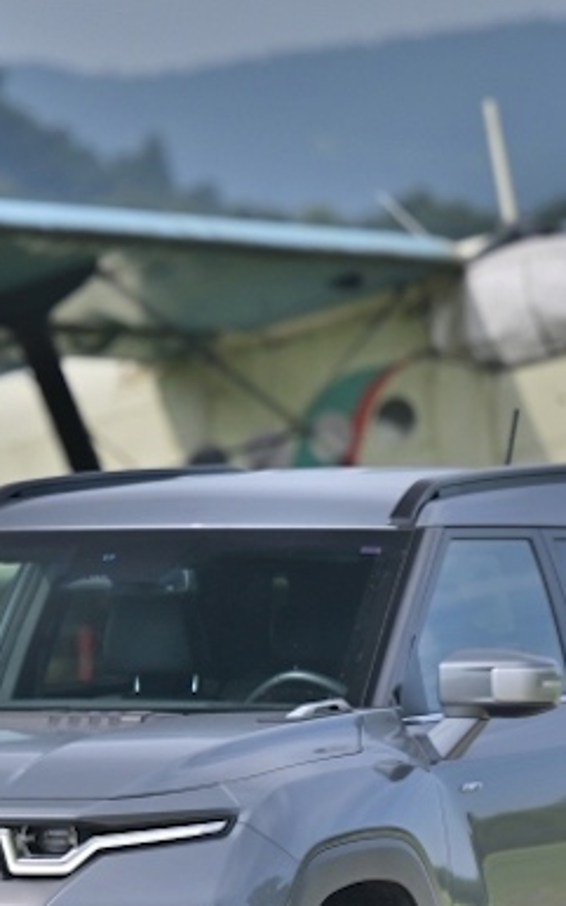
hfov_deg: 3.5
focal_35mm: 374
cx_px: 153
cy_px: 505
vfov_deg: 5.6
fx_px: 9237
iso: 640
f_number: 2.8
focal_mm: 135
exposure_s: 1/10000
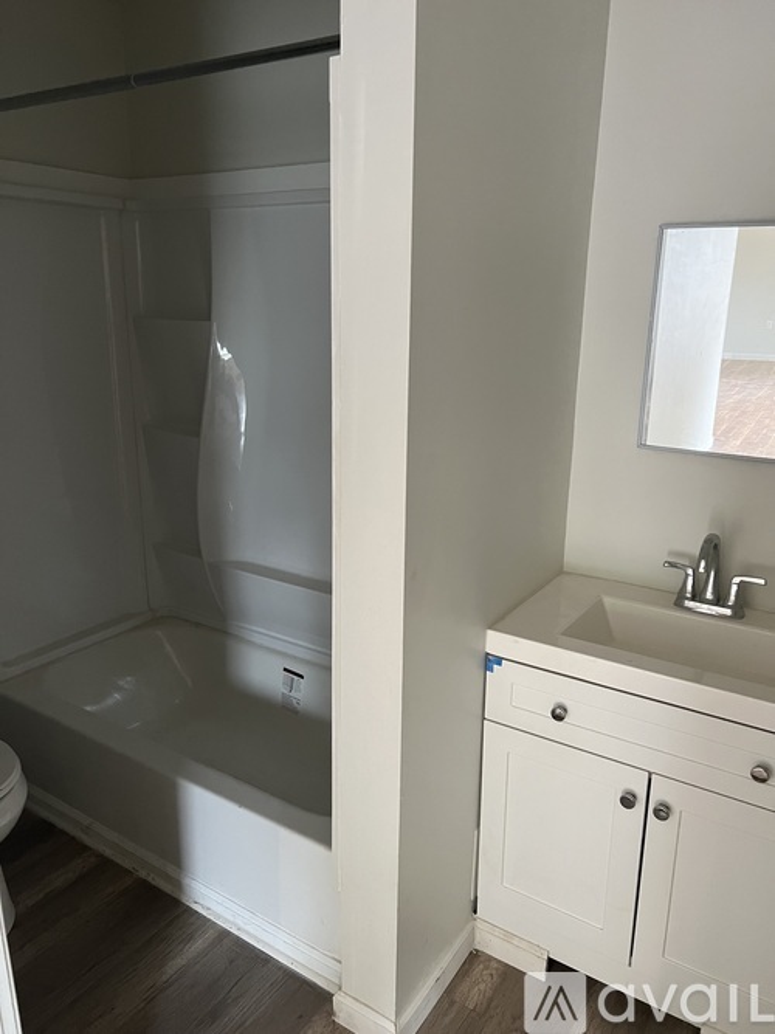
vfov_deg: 67.3
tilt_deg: -14.8
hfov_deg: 53.0
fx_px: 776
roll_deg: -1.1
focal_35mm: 26
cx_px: 388
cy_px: 517
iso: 400
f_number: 1.5
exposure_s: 1/60
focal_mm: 5.7
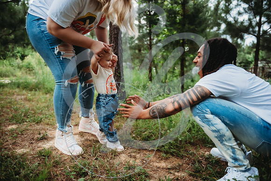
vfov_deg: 46.4
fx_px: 211
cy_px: 90
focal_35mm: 28
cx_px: 136
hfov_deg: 65.5
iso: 200
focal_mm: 28
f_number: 2.8
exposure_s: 1/125
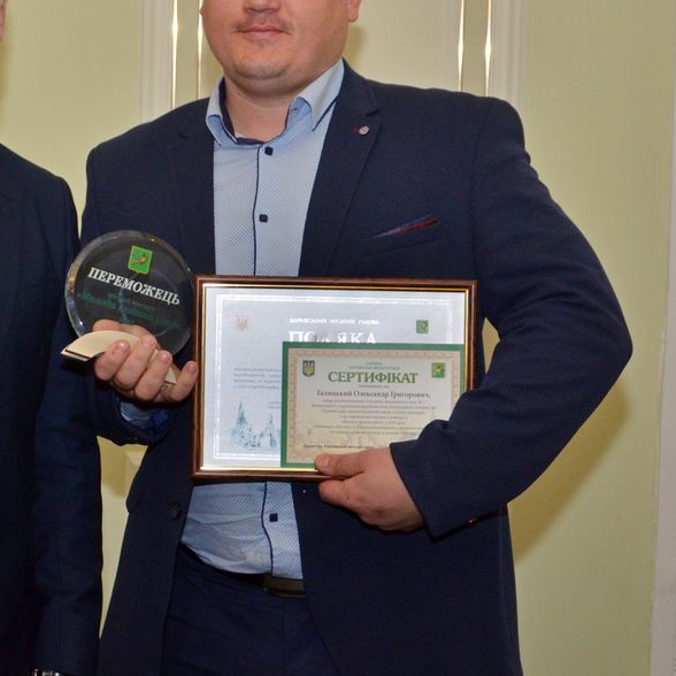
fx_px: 2276
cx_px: 70
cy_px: 217
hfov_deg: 16.7
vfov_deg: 16.9
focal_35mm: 103
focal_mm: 34
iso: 800
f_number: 4.2
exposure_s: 1/250
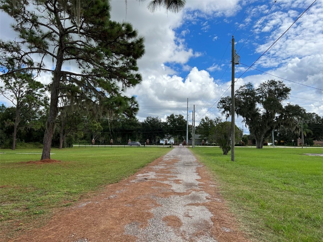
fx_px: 243
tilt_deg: +5.2
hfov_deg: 67.3
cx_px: 162
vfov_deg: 53.1
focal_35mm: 26
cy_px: 121
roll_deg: -0.3
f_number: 1.5
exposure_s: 1/4831
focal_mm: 5.7
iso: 50
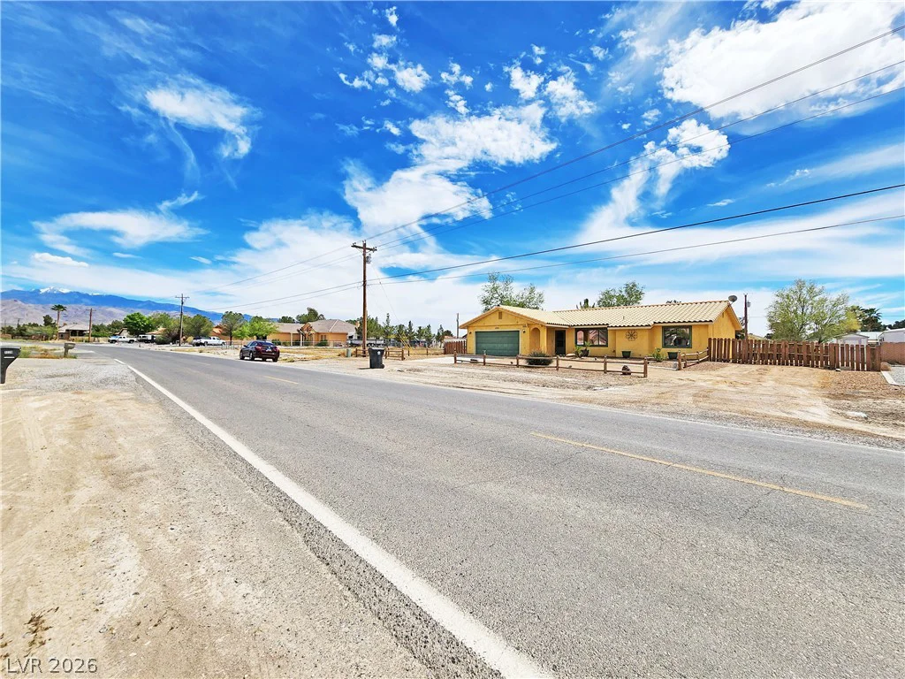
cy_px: 340
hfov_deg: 106.2
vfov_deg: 89.9
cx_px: 452
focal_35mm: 13
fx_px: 340
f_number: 2.2
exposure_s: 1/4505
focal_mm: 2.2
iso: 50
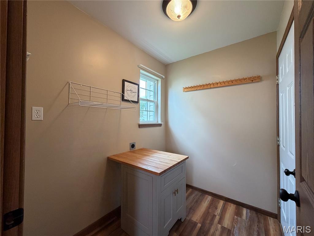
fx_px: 127
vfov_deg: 85.7
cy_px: 118
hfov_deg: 102.1
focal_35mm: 14
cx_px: 157
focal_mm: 2.22
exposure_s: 1/120
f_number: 2.2
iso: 320
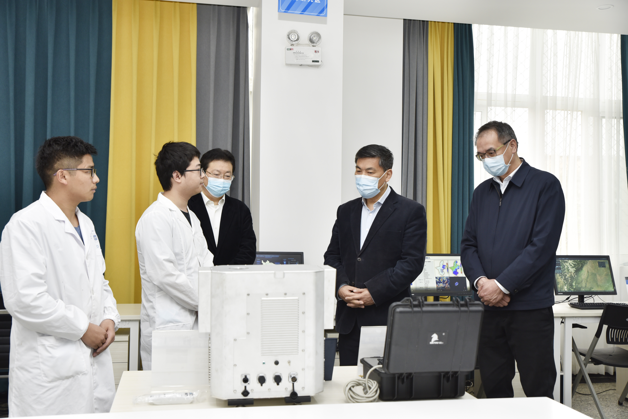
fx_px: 698
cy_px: 210
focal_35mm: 40
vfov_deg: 33.4
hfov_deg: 48.4
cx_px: 314
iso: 800
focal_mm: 40
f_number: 4
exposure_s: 1/160
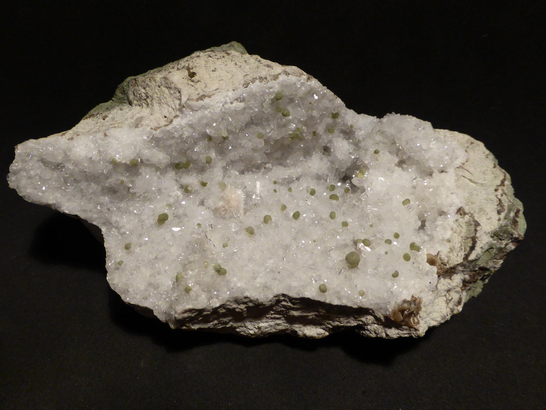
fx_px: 442
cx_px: 273
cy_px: 205
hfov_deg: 63.4
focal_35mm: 28
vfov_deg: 49.7
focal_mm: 4.8
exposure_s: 1/60
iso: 320
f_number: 3.4
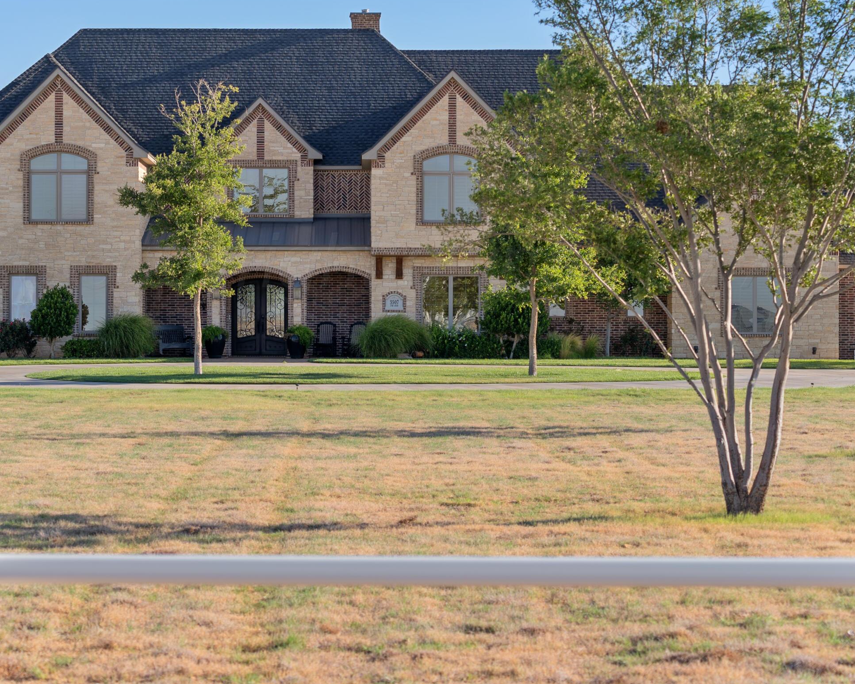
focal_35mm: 102
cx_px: 366
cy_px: 267
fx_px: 2581
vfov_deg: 15.1
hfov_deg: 18.8
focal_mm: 70
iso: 40
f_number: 5.6
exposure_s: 1/200
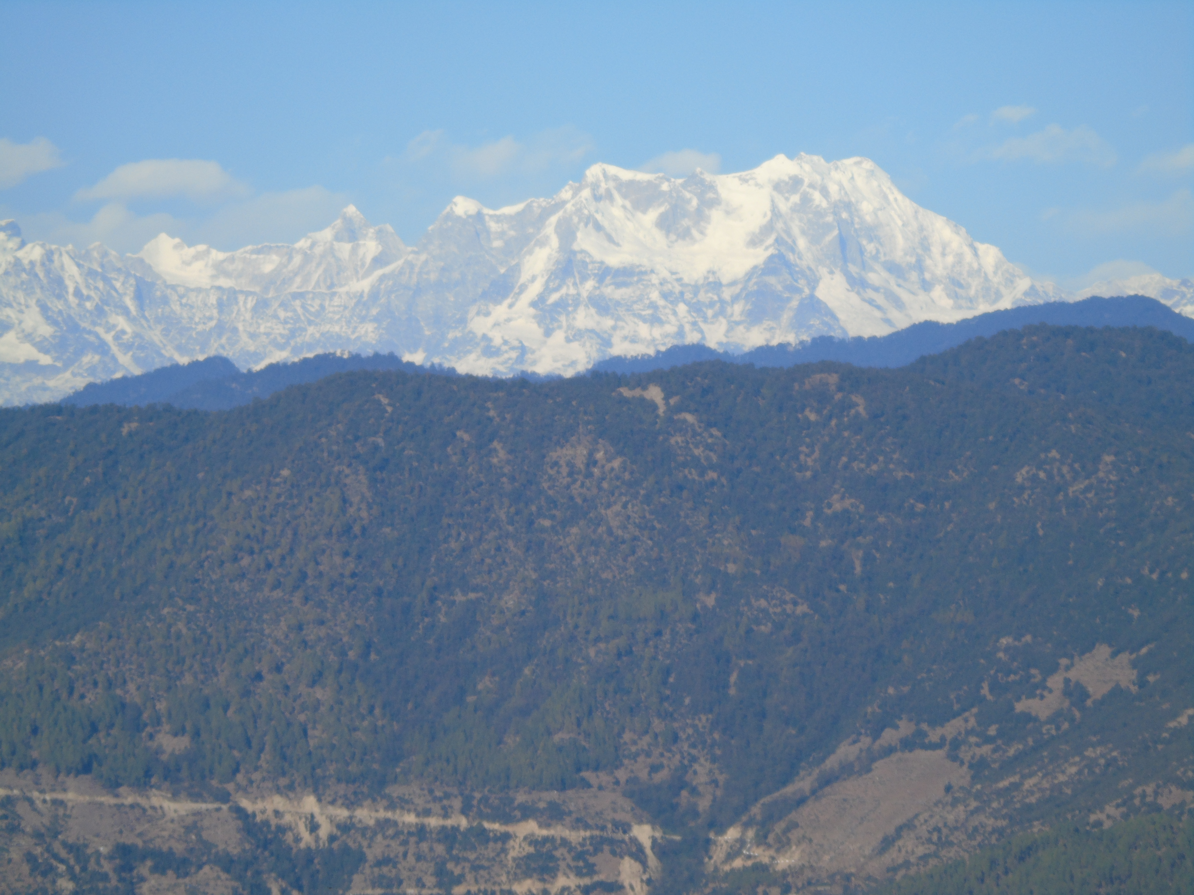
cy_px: 448
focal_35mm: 278
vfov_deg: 5.3
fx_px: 9589
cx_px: 597
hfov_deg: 7.1
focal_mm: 50
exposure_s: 1/640
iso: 80
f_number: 4.9
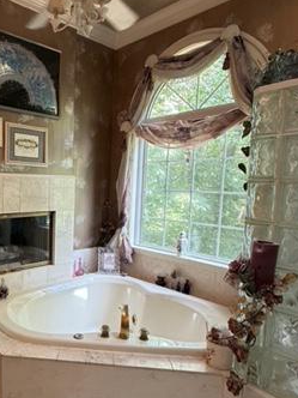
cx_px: 65
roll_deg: -1.7
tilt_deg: -5.4
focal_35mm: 27
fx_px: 310
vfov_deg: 65.2
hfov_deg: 48.8
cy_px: 217
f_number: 2.2
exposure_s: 1/120
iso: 160
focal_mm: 2.22
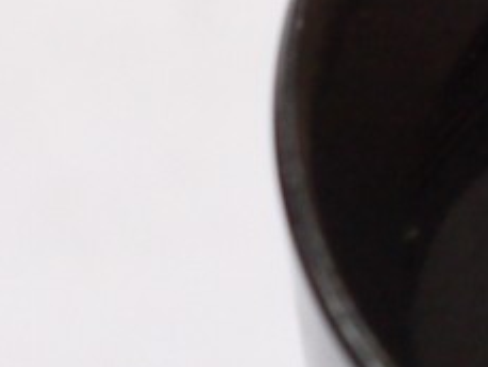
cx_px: 1089
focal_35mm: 429
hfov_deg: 4.5
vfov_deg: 3.5
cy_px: 226
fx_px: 6051
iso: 800
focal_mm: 41
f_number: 8
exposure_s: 1/40
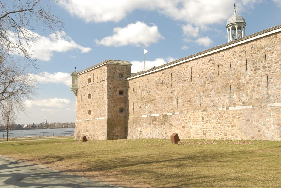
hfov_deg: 51.2
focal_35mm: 38
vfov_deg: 35.6
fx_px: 293
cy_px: 94
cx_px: 140
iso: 320
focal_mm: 25
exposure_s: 1/250
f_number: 5.6
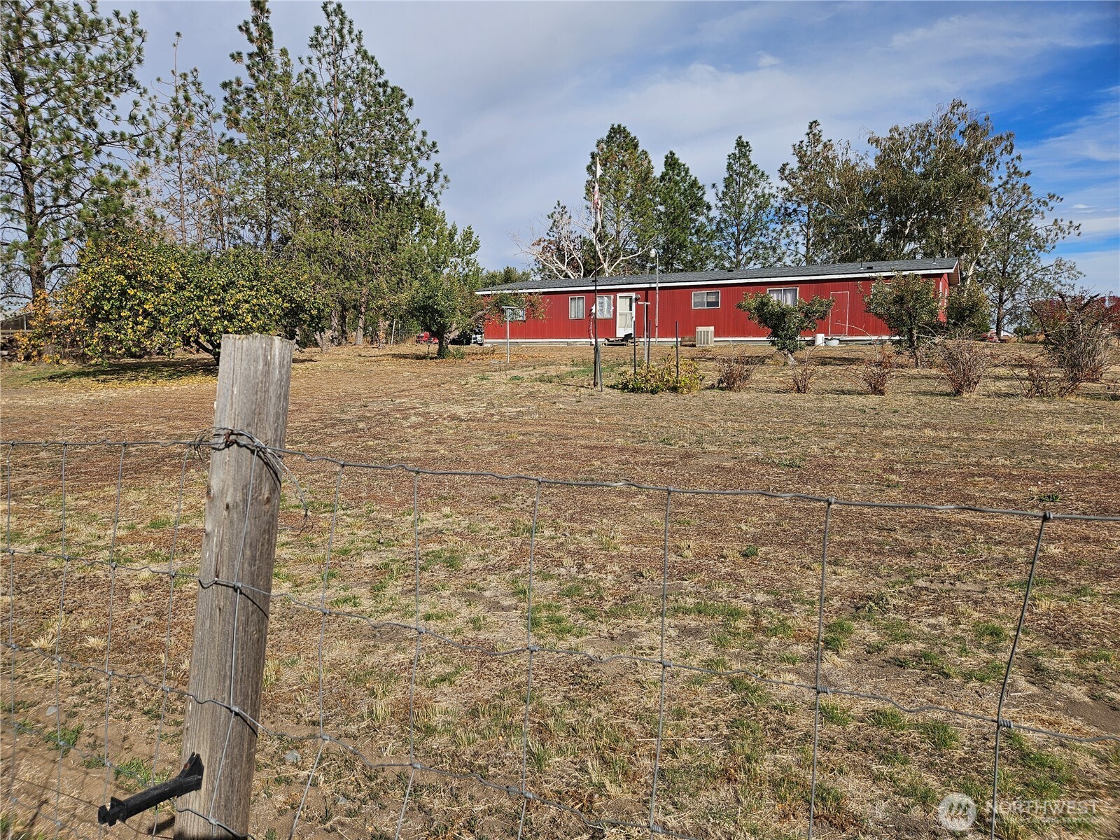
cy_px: 420
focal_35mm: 23
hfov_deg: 73.9
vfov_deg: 58.9
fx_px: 744
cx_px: 560
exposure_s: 1/2820
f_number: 1.8
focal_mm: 5.4
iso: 25
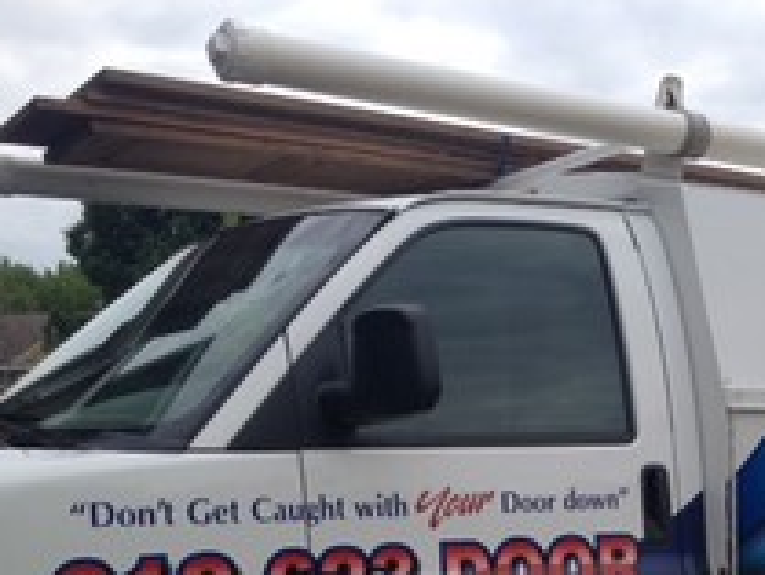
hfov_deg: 28.5
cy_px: 542
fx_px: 1482
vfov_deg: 21.4
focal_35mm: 67
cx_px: 586
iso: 50
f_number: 2.4
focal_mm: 4.28
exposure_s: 1/1314
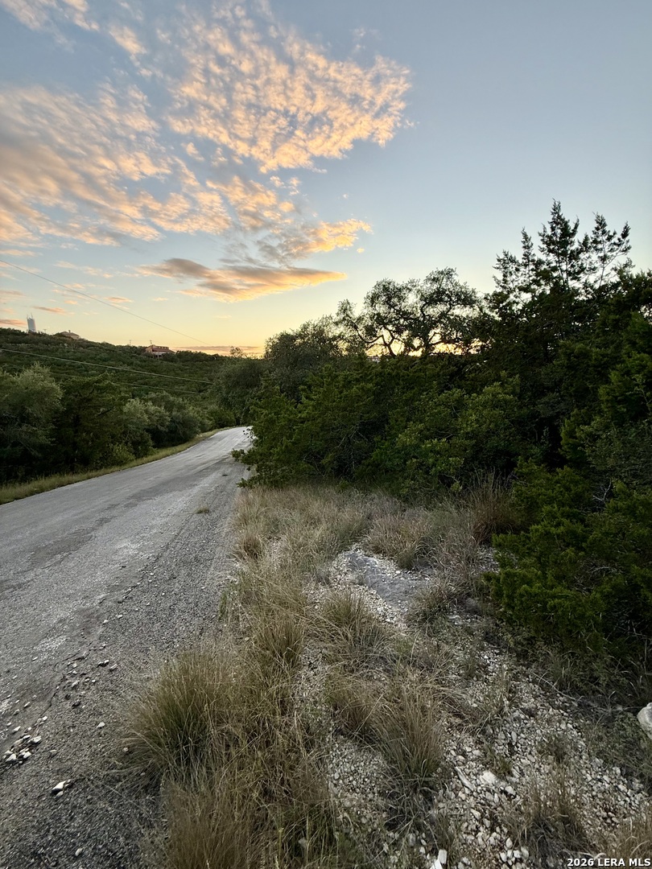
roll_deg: +0.4
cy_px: 434
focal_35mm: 14
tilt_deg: -9.1
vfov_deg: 102.1
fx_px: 352
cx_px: 326
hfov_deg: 85.7
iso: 50
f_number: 2.2
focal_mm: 2.22
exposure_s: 1/241
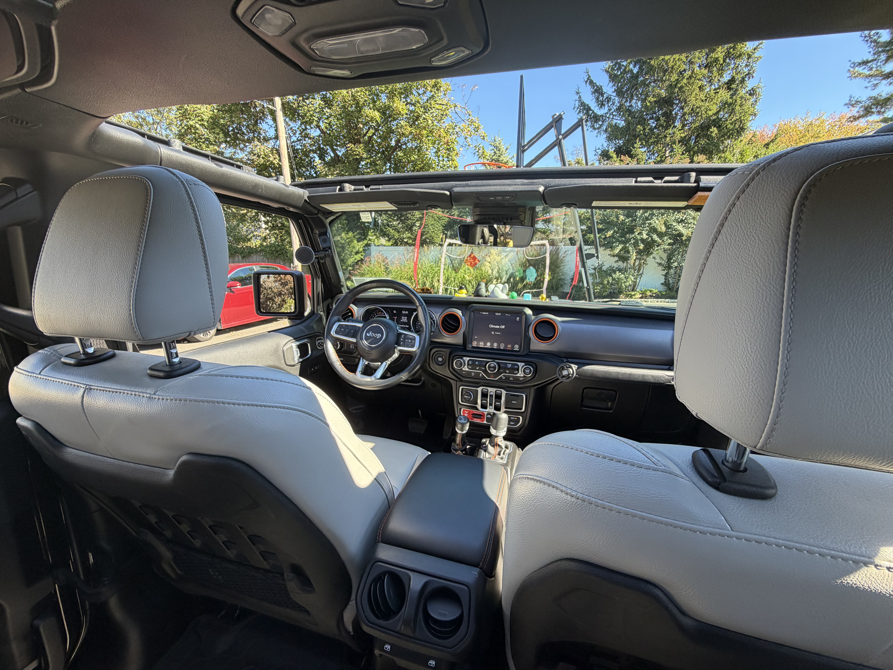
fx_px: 361
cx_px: 446
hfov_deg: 102.1
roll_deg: +0.6
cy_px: 335
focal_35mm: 14
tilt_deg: -11.3
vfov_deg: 85.7
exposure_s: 1/137
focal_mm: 2.22
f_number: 2.2
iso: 50
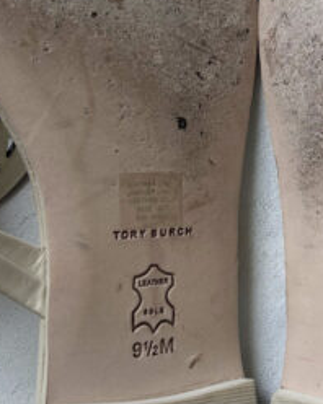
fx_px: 981
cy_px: 119
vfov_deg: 23.1
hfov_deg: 18.5
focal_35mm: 82
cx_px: 256
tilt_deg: -86.9
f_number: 1.5
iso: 40
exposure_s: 1/159
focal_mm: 5.7
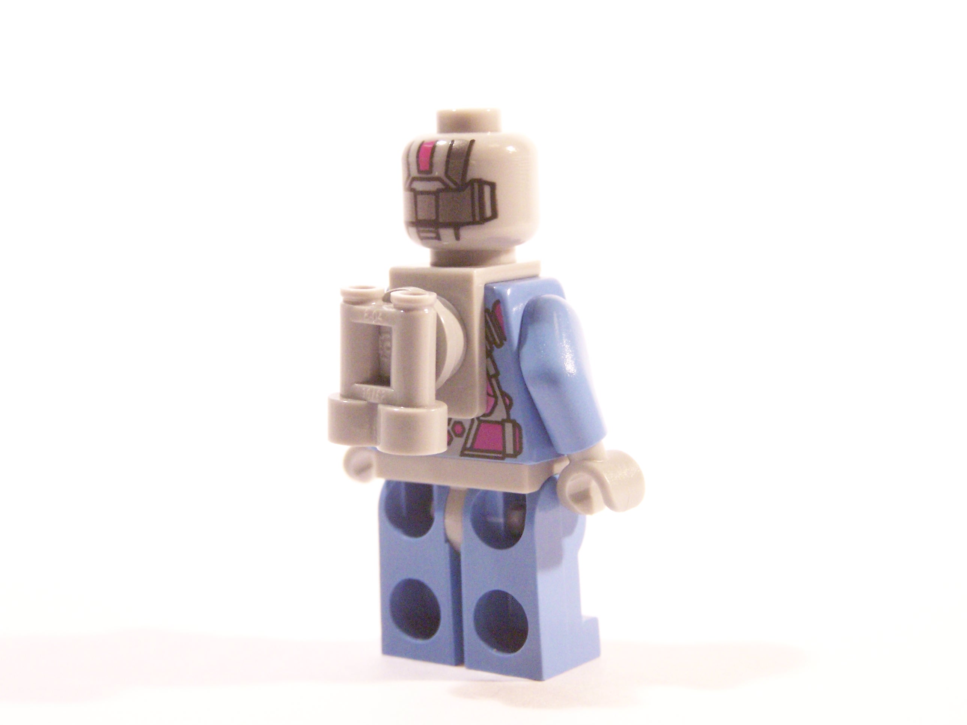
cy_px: 362
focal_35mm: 82
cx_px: 484
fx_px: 2291
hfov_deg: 23.8
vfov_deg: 18.0
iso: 400
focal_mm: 13.7
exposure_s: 1/30
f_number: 3.2
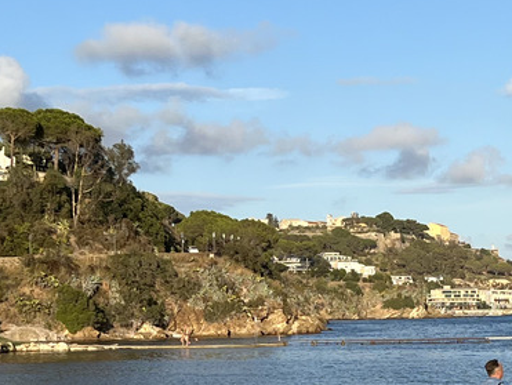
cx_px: 324
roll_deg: +0.5
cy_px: 322
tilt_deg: -0.3
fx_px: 1658
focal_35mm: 112
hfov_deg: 17.5
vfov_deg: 13.2
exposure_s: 1/3968
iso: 50
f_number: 1.5
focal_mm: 5.7
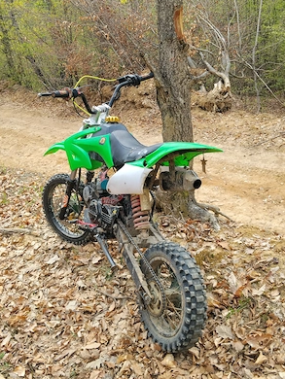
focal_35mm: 42
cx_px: 140
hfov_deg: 34.4
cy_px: 188
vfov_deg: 44.8
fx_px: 461
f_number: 1.8
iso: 50
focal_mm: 3.96
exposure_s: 1/502
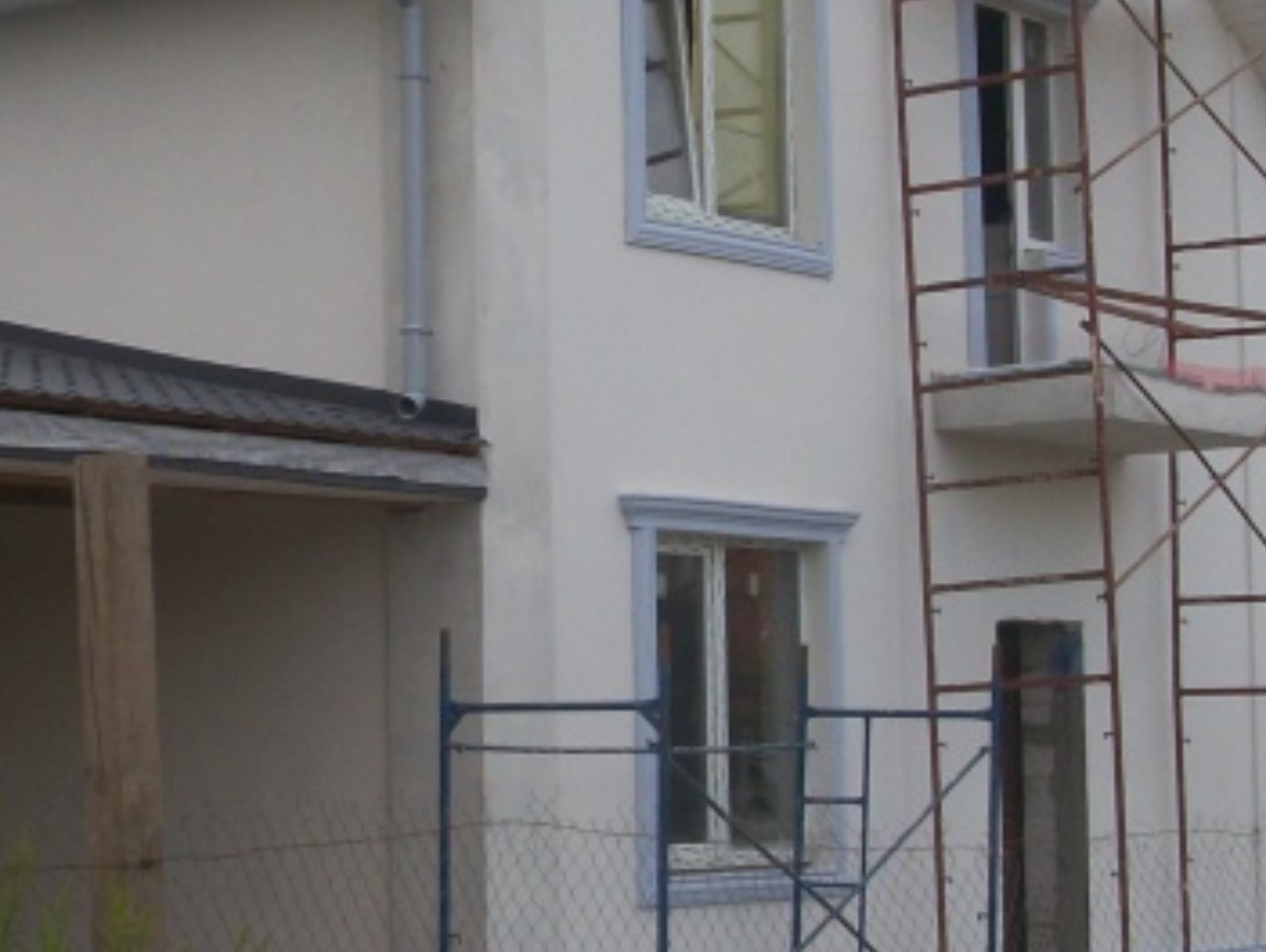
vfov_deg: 14.5
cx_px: 440
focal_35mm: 102
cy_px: 328
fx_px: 3734
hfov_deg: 19.2
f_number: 3.1
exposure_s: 1/200
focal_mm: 6.3
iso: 80
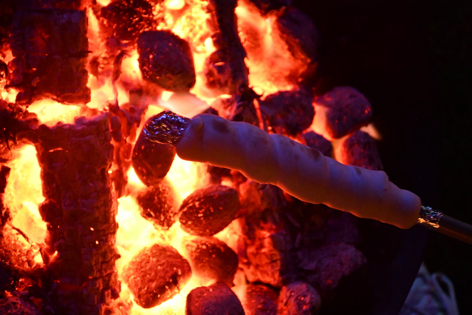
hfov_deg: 20.6
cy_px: 158
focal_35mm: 99
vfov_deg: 13.8
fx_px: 1298
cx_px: 236
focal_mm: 66
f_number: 5
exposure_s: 1/25
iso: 12800
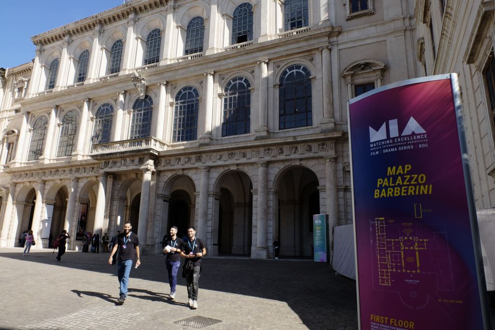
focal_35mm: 24
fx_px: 330
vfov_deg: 53.1
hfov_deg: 73.7
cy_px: 165
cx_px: 248
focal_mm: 16
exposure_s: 1/420
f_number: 7.1
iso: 400
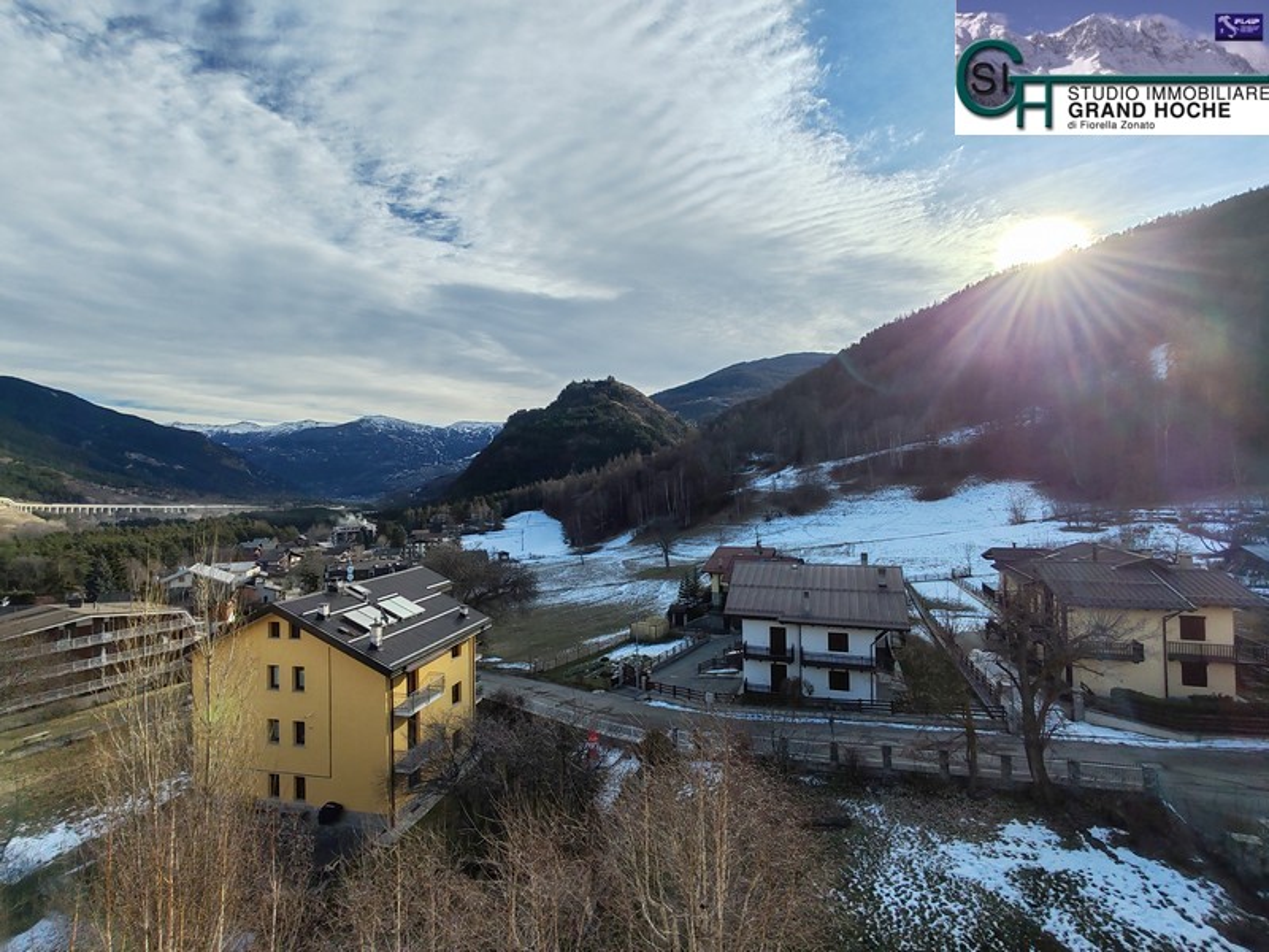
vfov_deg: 78.1
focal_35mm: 16
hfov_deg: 94.5
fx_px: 587
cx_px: 634
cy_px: 476
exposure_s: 1/2000
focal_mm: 1.96
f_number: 2.2
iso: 50
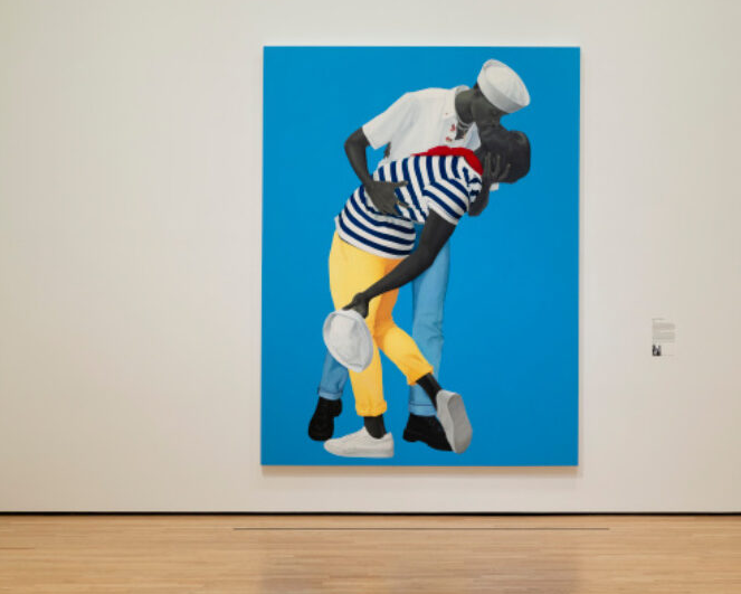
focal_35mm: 55
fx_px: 1207
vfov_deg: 27.6
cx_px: 434
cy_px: 299
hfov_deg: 34.1
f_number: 8
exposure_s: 1/13
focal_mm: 48
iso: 400
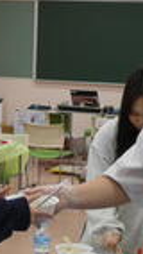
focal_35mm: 120
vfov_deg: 17.5
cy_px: 238
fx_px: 808
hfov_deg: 10.1
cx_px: 45
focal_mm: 7.1
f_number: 3.6
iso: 160
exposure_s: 1/80
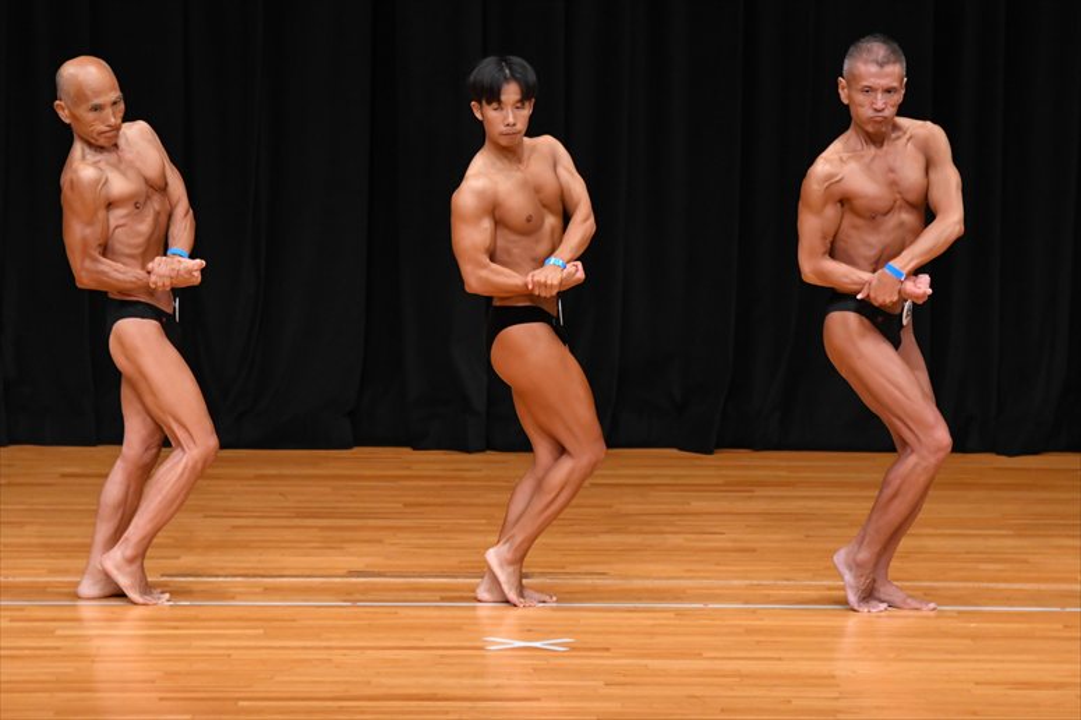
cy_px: 360
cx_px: 540
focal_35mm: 285
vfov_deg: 4.8
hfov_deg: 7.2
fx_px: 8554
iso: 3200
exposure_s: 1/400
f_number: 5.6
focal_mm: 190
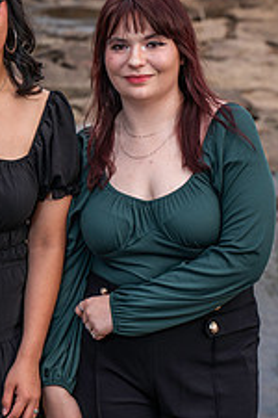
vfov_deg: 18.9
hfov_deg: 12.6
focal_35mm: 108
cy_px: 227
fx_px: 1251
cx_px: 57
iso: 100
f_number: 4
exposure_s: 1/200
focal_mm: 54
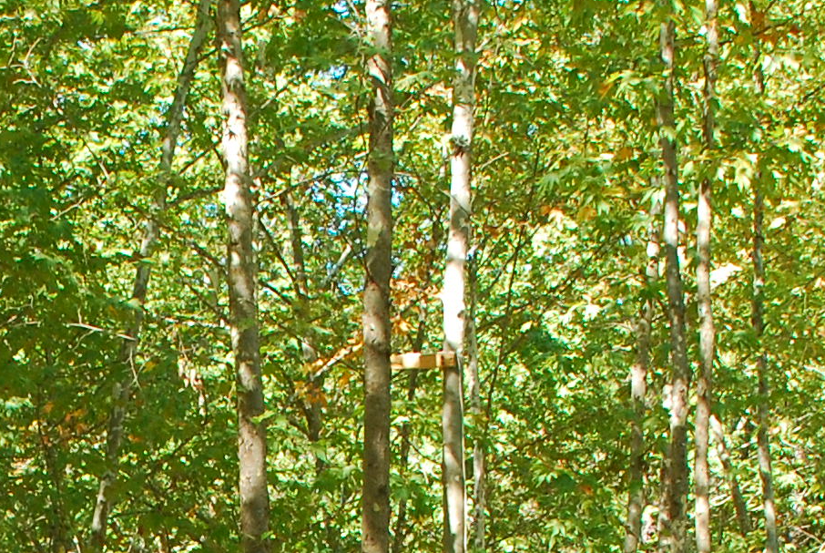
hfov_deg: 14.4
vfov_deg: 9.3
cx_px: 121
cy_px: 963
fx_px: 3236
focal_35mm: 141
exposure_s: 1/125
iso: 250
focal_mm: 22
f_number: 5.6
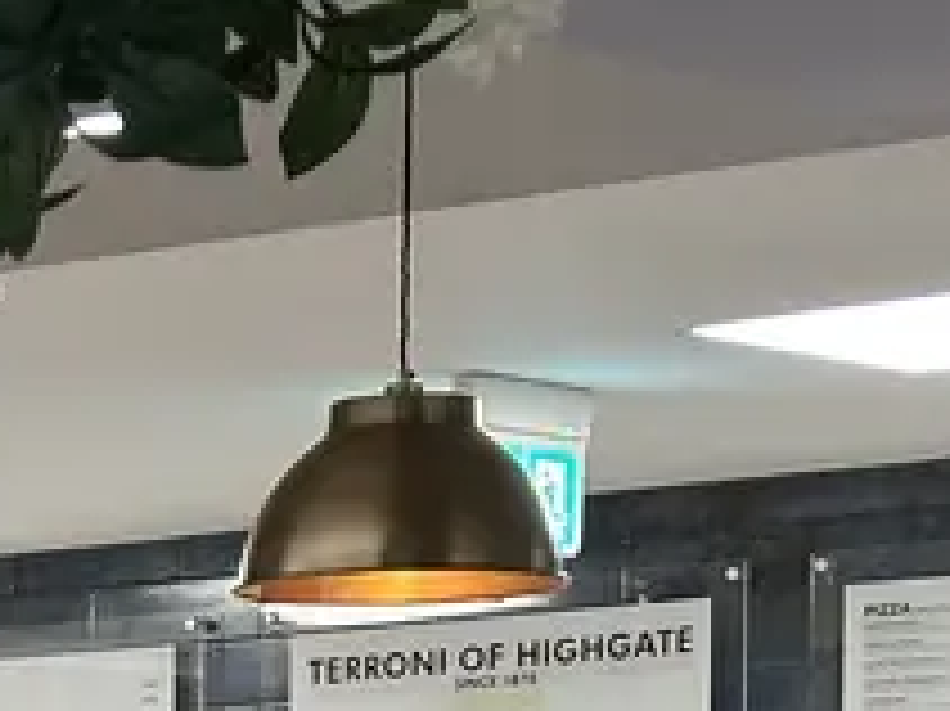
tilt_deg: -2.1
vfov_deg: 6.3
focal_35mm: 228
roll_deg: +0.1
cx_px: -1198
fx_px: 6254
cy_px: 1462
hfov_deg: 8.1
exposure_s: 1/50
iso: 64
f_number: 1.78
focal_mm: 6.86
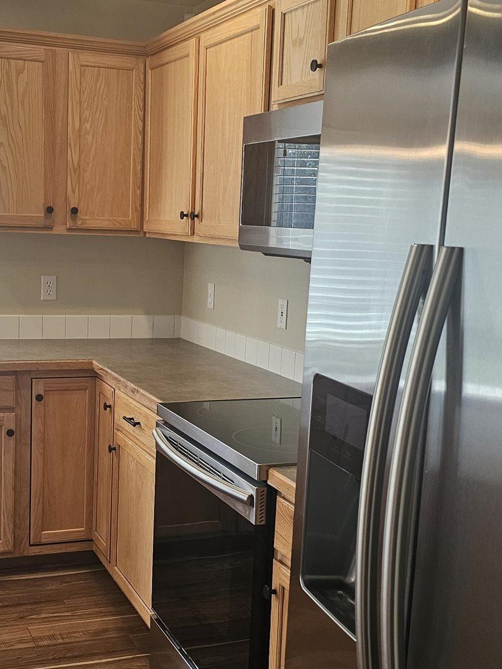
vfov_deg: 39.5
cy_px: 399
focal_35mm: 48
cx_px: 166
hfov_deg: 30.0
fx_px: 928
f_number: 1.7
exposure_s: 1/120
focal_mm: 6.3
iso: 125
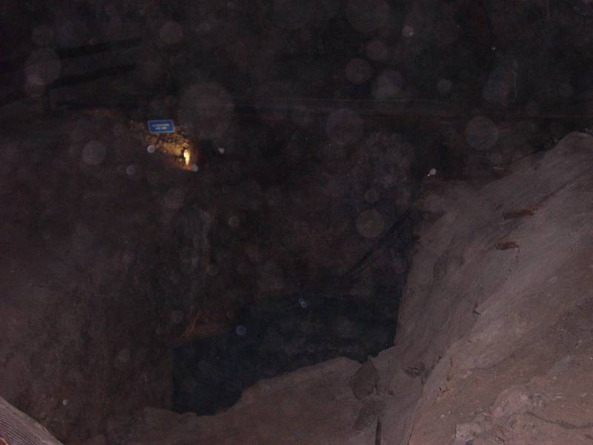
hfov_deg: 44.8
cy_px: 222
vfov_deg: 34.3
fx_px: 719
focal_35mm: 42
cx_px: 296
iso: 400
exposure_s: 1/60
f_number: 2.9
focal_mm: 9
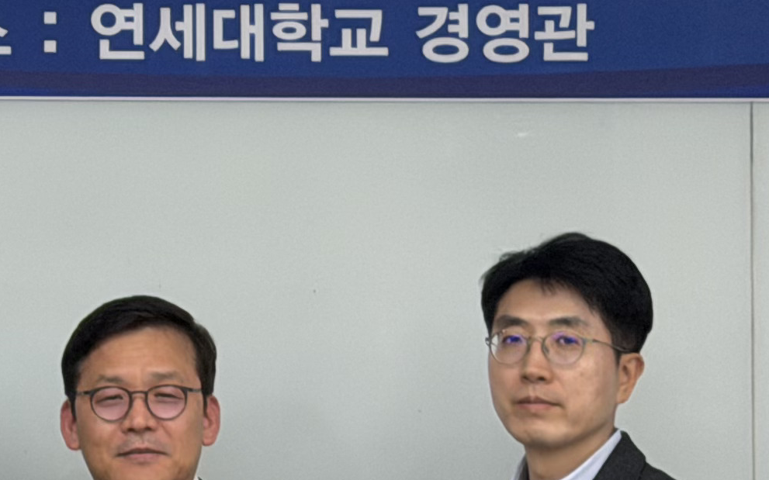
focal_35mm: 207
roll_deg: -0.5
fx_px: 4338
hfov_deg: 9.9
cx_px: -226
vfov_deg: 6.3
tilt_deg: +2.1
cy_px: 112
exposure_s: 1/148
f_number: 1.78
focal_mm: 6.76
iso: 200
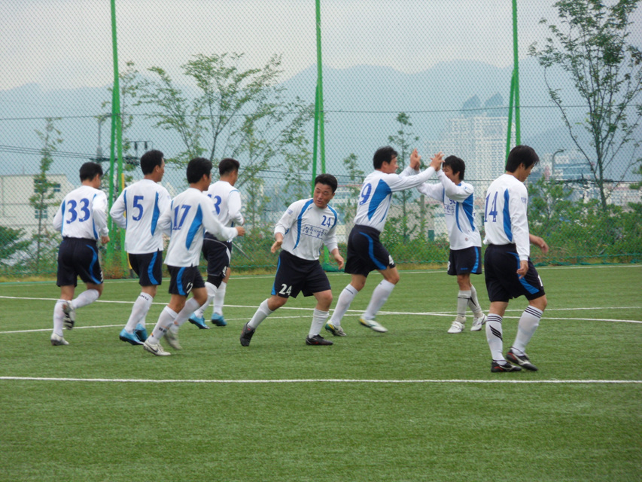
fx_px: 4452
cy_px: 241
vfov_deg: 6.2
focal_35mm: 240
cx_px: 321
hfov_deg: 8.2
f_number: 5.8
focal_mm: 42
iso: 100
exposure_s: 1/125
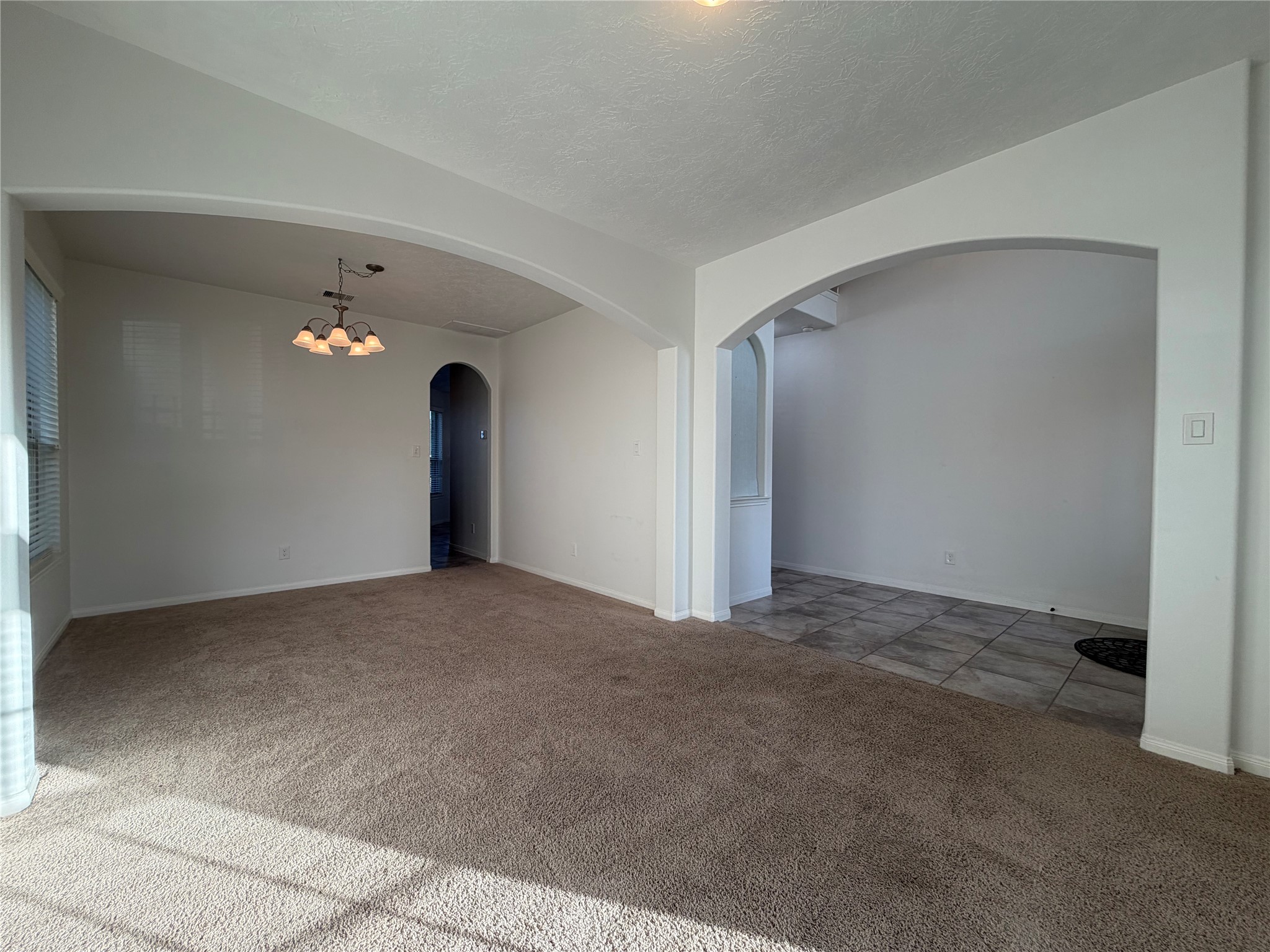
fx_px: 514
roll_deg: +0.1
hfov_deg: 102.1
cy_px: 476
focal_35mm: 14
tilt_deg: -0.4
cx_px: 635
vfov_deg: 85.7
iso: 50
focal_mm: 2.22
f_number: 2.2
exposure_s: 1/120
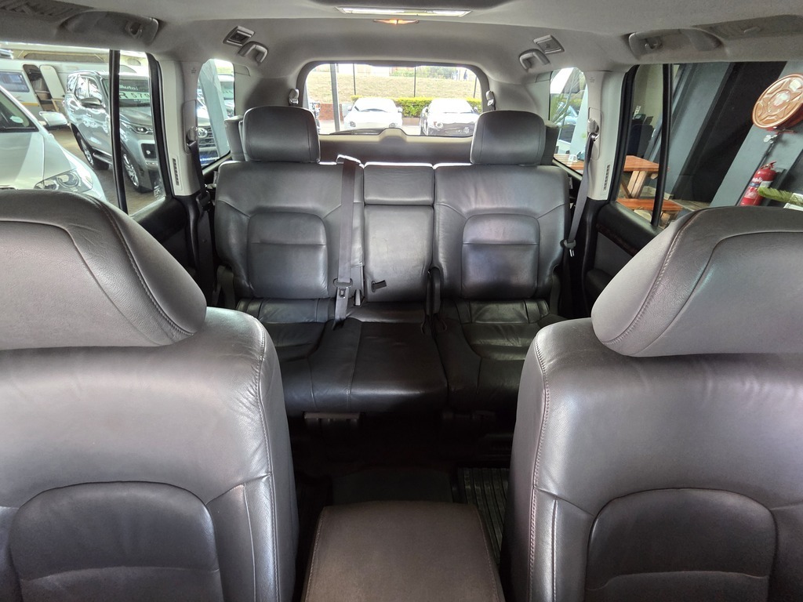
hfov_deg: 106.2
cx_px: 402
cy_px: 301
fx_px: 302
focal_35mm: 13
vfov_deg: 89.9
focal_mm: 2.2
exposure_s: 1/50
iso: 640
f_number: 2.2
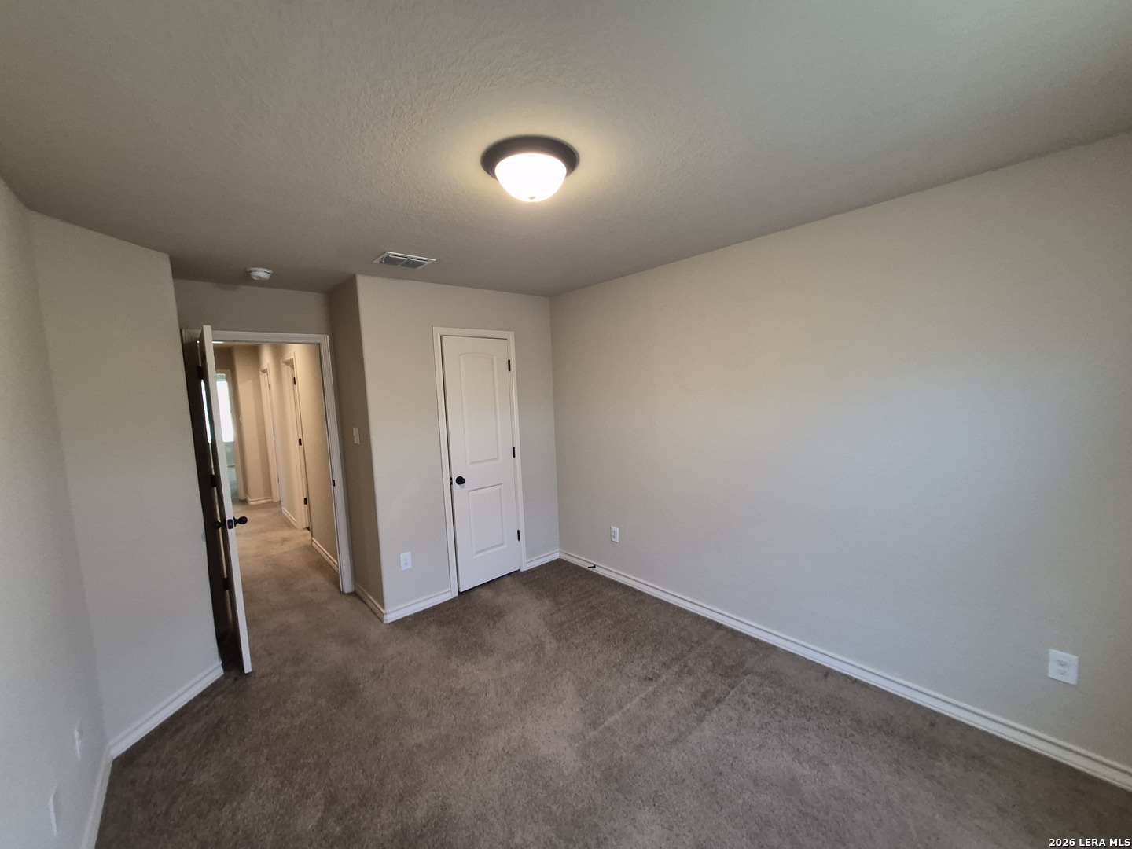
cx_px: 566
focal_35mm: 13
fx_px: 425
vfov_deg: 89.9
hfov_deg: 106.2
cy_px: 424
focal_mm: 1.74
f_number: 2.2
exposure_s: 1/60
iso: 320
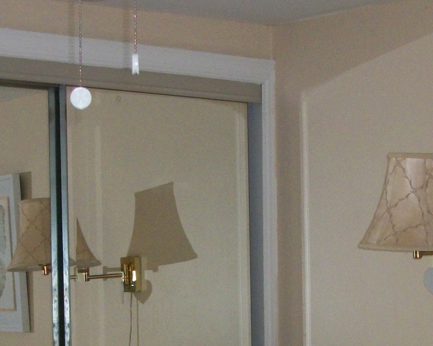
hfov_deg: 18.5
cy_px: 387
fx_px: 1332
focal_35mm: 104
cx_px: 234
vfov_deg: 14.4
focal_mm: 5.7
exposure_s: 1/60
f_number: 2.9
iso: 160
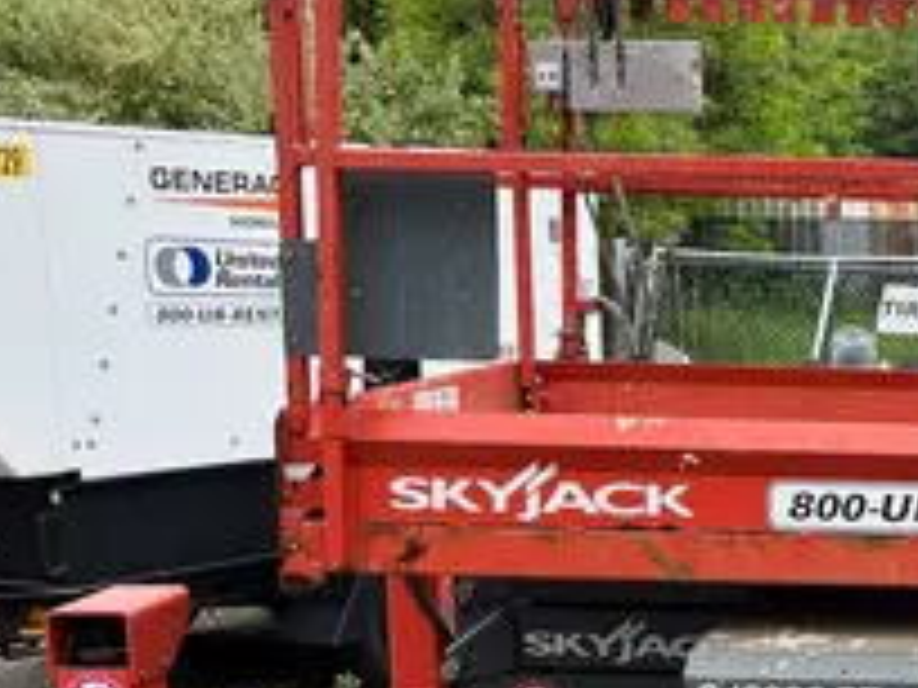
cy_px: 555
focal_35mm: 70
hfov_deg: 25.3
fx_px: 1856
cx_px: 1066
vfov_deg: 20.8
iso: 50
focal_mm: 5.1
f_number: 1.6
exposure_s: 1/491
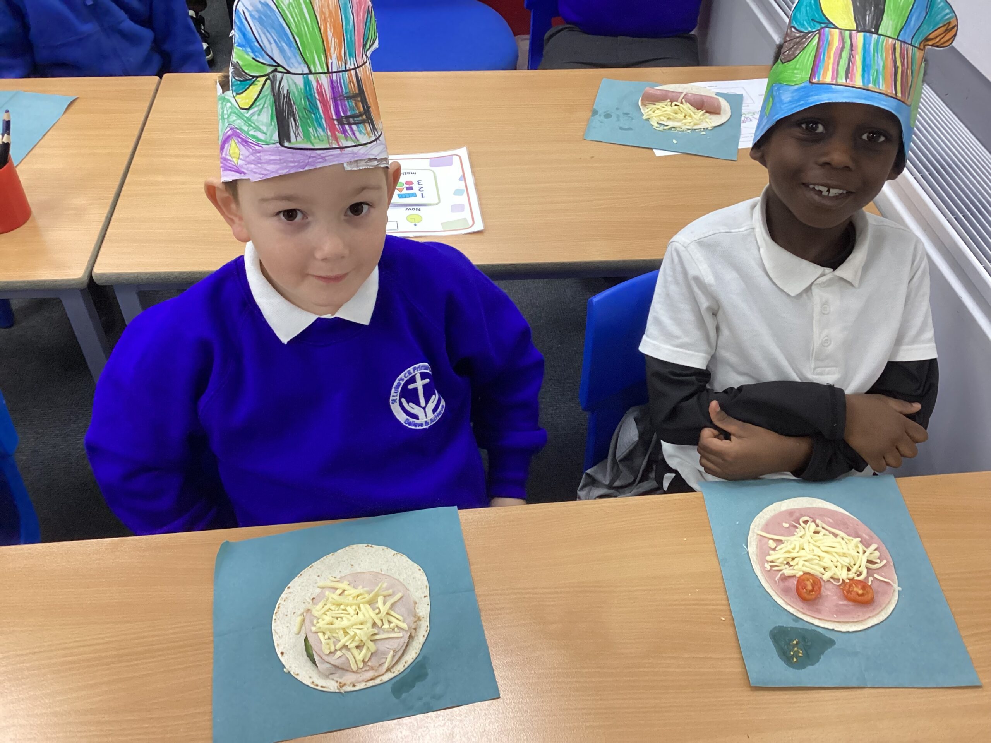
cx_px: 496
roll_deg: -3.7
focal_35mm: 31
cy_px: 372
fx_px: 887
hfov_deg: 58.4
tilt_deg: -43.4
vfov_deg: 45.4
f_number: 2.4
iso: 250
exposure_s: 1/60
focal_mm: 3.3
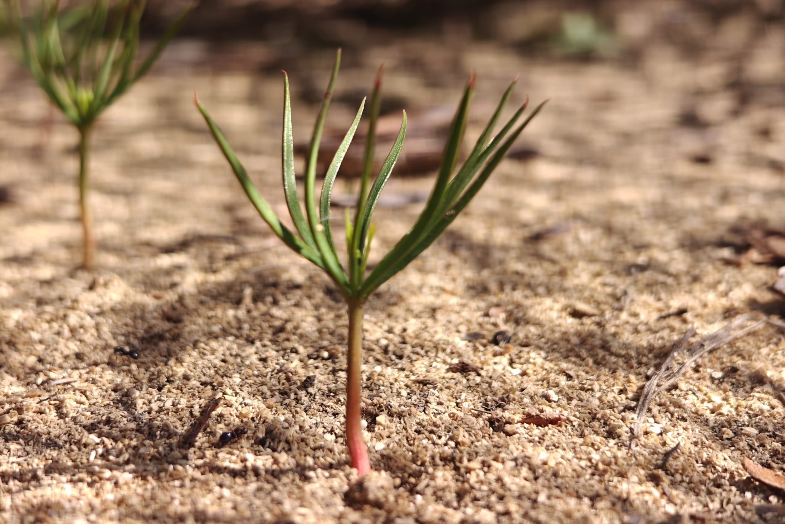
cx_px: 393
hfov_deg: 27.7
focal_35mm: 73
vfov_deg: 18.7
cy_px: 235
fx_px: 1592
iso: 64
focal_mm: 13.3
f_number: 6.3
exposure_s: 1/200
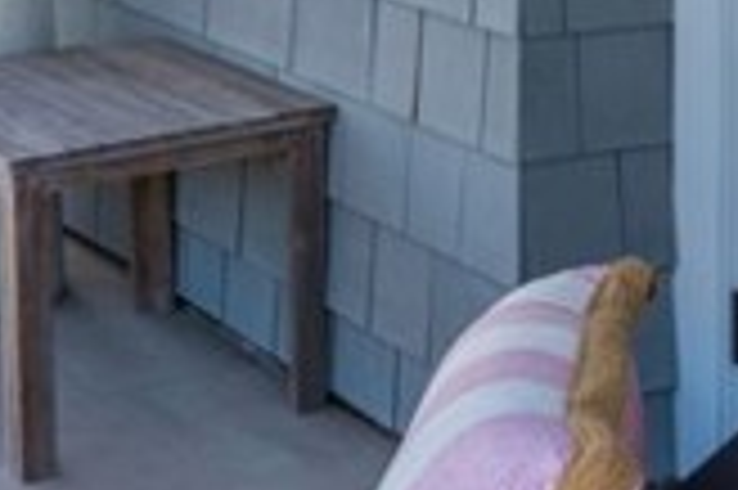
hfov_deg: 20.0
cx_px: 63
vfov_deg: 12.1
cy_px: -486
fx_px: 2048
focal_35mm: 100
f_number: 8
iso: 320
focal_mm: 16
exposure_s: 1/3200
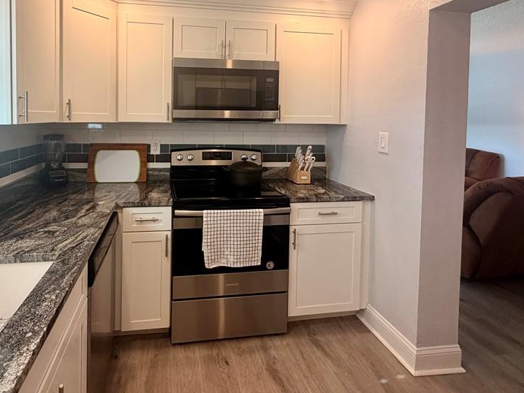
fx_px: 303
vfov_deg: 64.1
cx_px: 208
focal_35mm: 20
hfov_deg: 80.7
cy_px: 127
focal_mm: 2.22
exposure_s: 1/120
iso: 200
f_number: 2.2
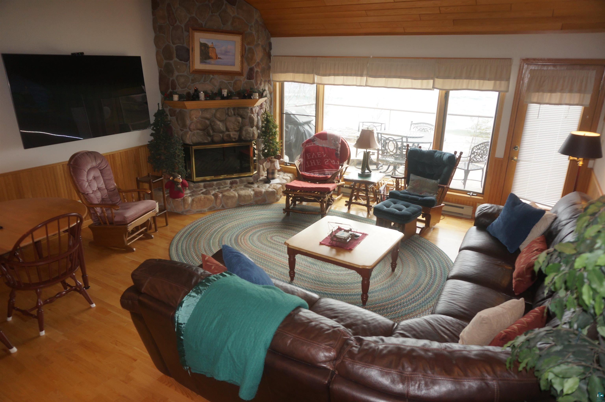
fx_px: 403
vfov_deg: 53.0
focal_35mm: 24
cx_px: 302
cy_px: 201
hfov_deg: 73.8
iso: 200
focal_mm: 16
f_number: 4
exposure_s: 1/60
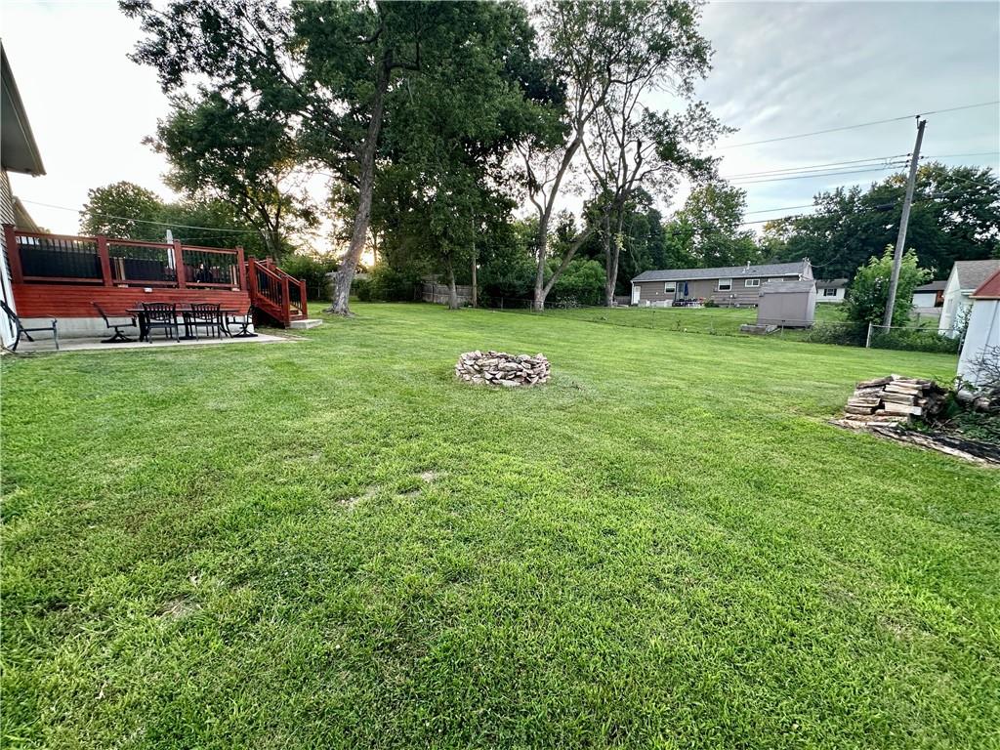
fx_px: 404
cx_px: 500
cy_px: 375
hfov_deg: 102.1
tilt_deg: -9.3
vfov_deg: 85.7
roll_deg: -0.5
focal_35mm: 14
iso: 125
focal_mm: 2.22
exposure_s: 1/99
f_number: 2.2
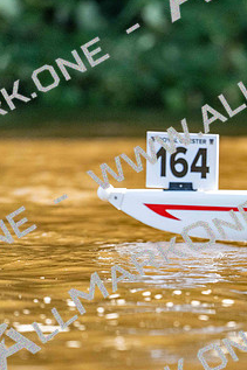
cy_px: 193
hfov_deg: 1.9
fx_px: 7551
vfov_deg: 2.8
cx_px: 232
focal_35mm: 733
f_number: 4.5
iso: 2800
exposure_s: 1/3200
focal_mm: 400
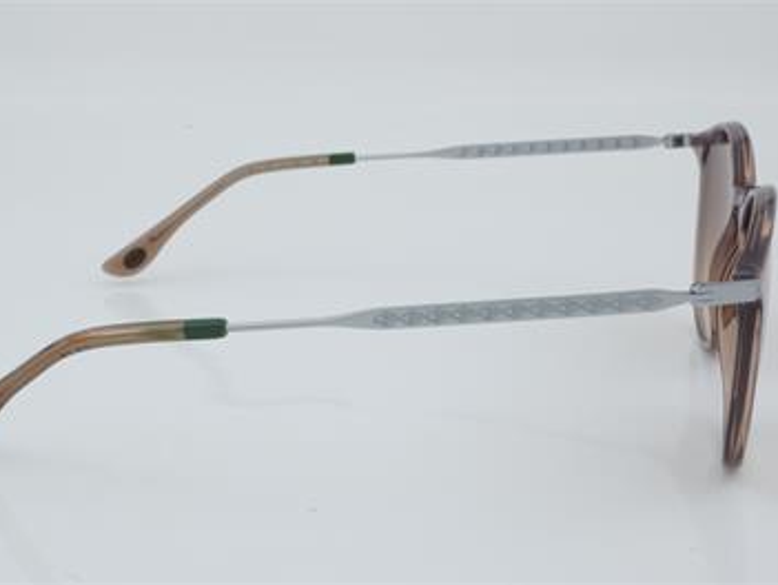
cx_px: 352
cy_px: 292
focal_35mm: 82
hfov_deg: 23.8
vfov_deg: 18.0
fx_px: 1845
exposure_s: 1/4
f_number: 29
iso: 100
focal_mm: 50
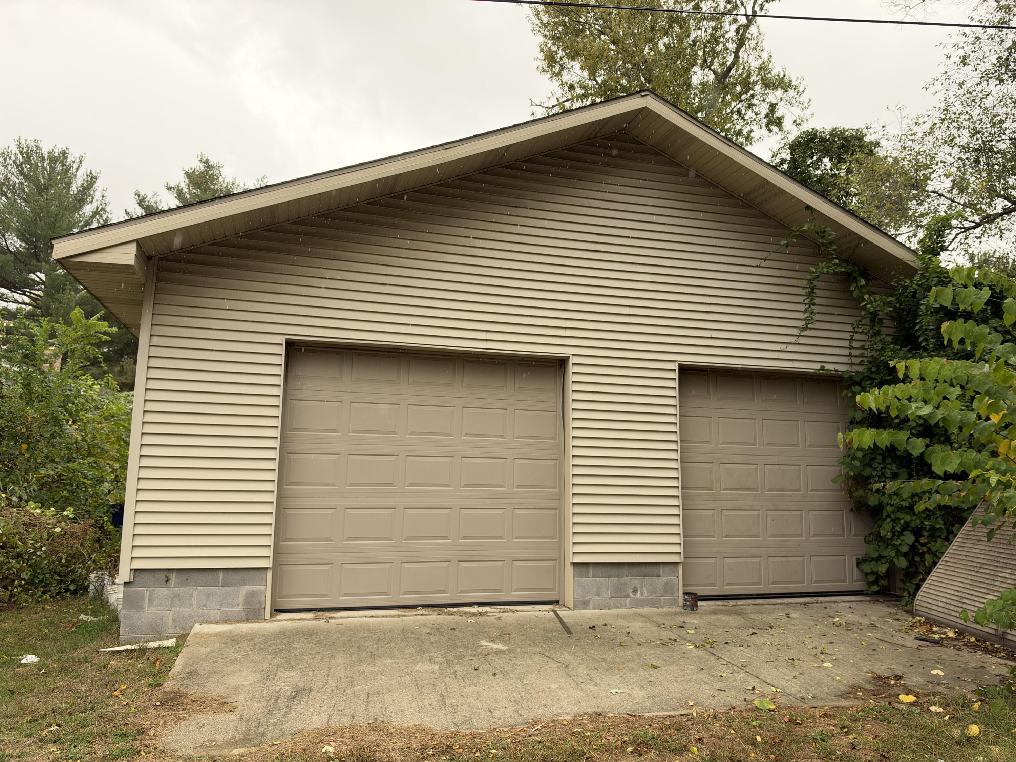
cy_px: 381
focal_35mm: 24
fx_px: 704
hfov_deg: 71.6
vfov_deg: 56.8
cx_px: 508
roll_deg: -0.5
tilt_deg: +8.6
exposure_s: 1/240
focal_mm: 6.93
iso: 80
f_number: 1.8
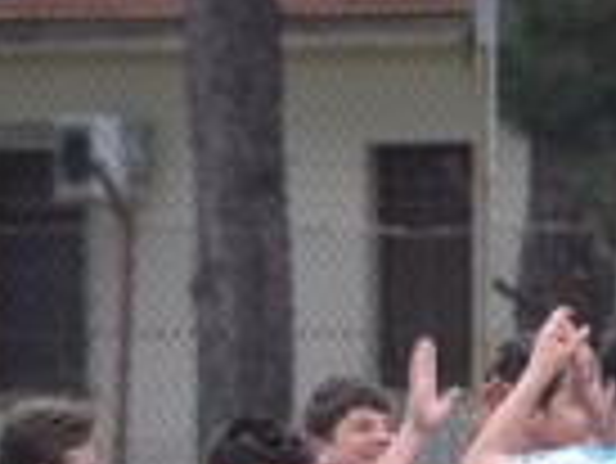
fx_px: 24704
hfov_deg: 1.4
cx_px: 459
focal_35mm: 1387
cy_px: 725
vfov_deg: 1.1
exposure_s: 1/500
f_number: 5.6
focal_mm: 200
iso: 400
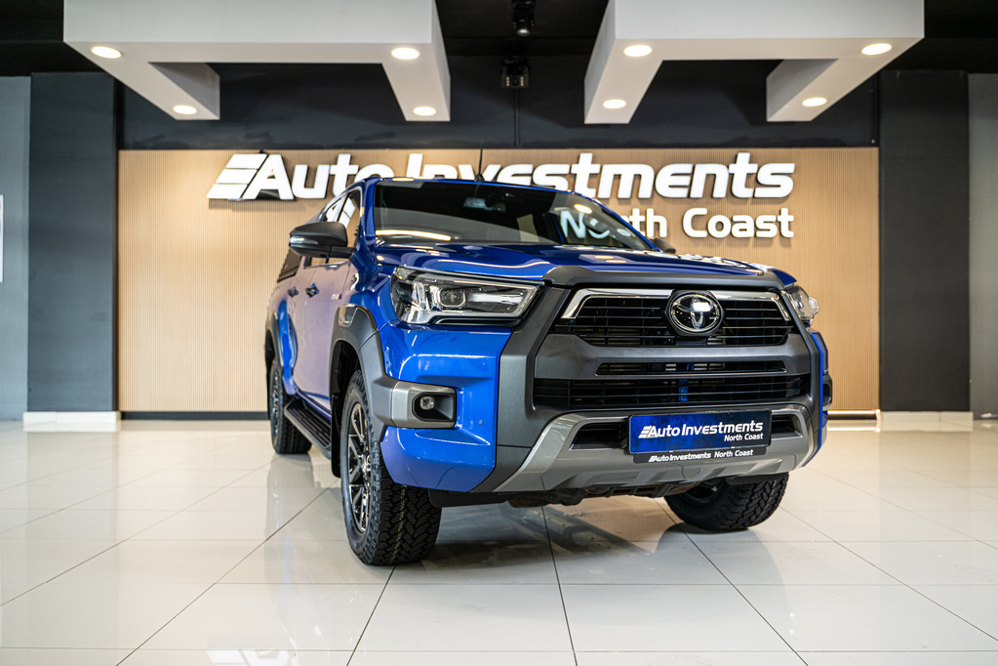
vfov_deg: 46.4
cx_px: 499
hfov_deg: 65.5
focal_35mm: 28
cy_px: 333
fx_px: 776
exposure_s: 1/160
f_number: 2.8
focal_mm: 28
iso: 400
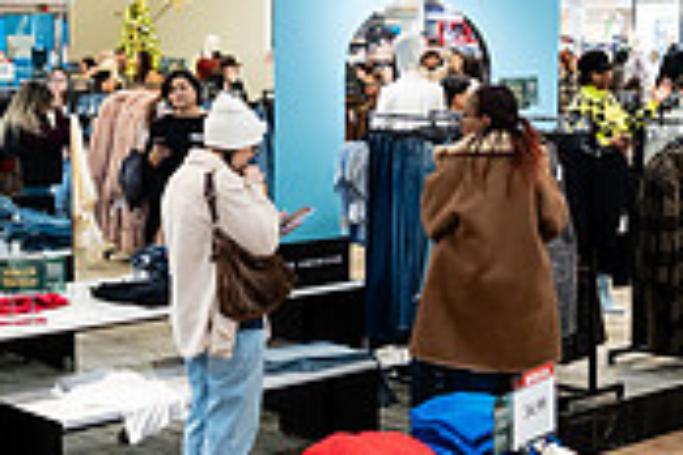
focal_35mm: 81
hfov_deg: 24.5
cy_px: 172
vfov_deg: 16.8
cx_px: 577
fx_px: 1537
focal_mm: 24
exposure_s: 1/125
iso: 1000
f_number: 3.2
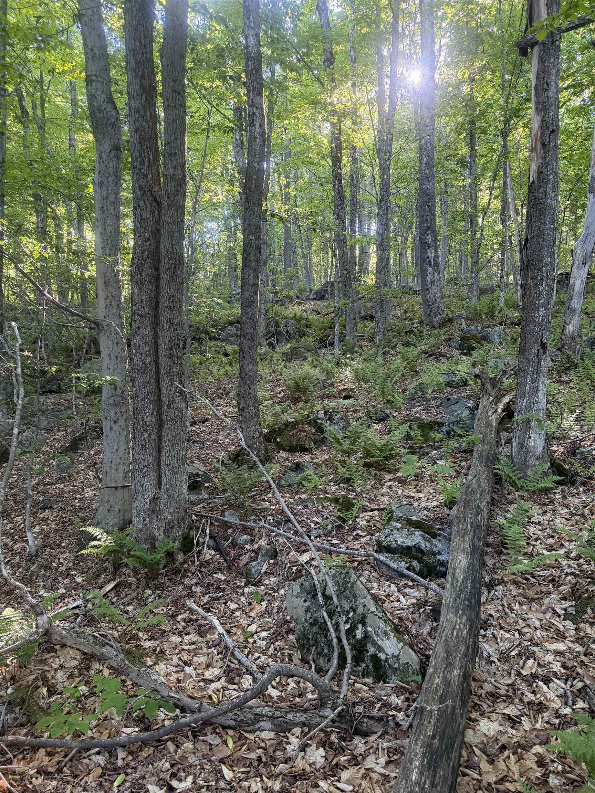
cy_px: 396
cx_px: 298
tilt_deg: +1.6
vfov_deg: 71.6
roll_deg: -1.3
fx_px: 550
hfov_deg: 56.8
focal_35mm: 24
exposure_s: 1/60
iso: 250
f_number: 1.78
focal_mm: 6.76
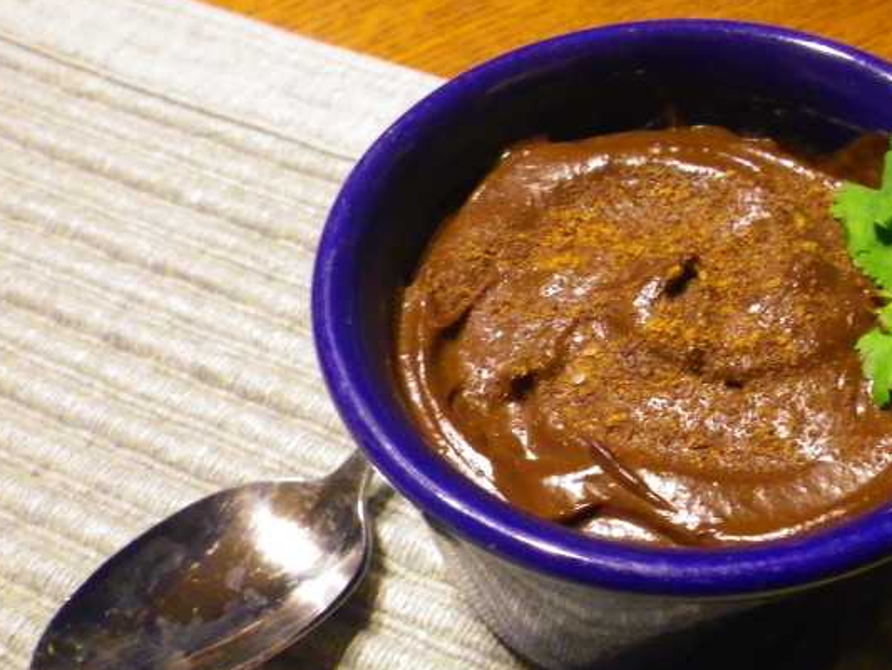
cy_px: 387
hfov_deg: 43.6
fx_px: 1083
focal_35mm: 42
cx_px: 646
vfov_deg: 34.3
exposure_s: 1/10
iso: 800
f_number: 3.5
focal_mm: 5
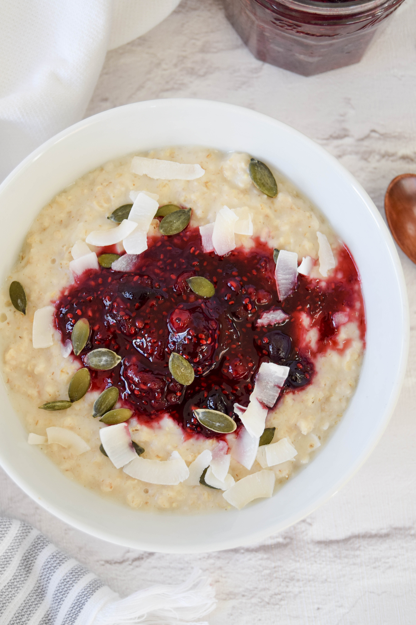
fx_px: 1430
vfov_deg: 24.6
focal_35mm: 82
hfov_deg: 16.6
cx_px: 208
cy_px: 312
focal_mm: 55
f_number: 5.6
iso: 400
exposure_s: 1/100
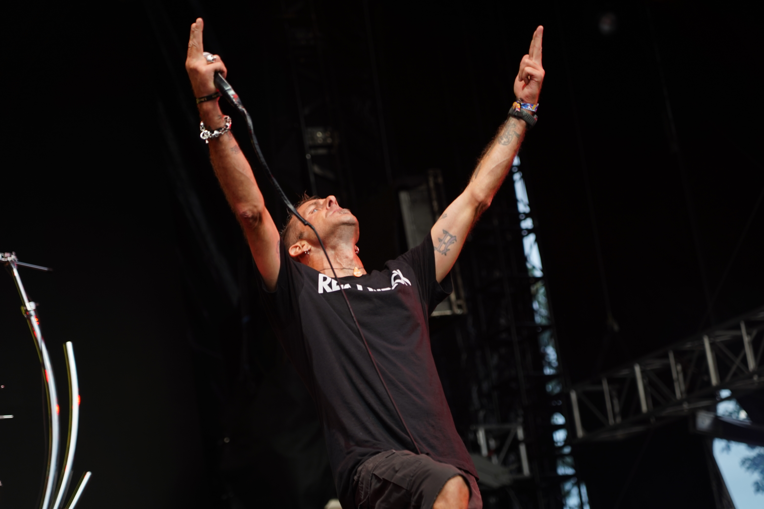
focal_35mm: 105
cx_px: 382
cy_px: 254
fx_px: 2228
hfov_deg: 19.5
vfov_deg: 13.0
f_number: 4
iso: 200
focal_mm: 105
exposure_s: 1/125
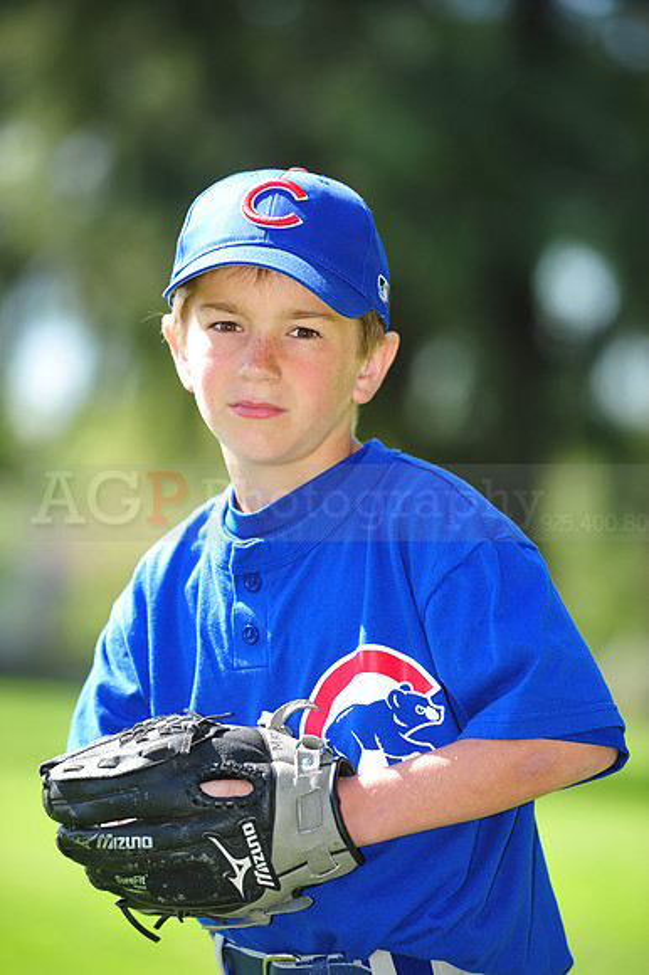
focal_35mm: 200
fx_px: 5414
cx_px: 324
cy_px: 488
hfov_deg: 6.9
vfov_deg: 10.3
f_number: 4.5
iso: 200
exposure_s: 1/400
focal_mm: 200
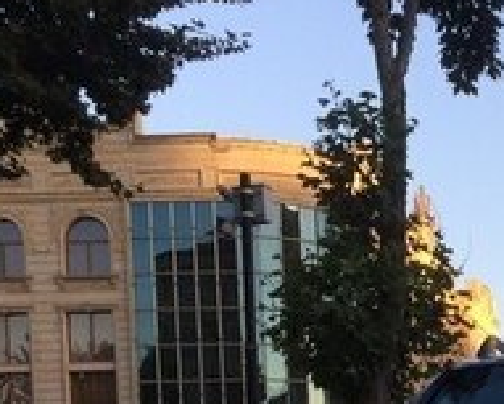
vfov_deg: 14.8
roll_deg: +1.3
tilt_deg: -2.0
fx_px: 1463
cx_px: 728
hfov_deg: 17.8
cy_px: 582
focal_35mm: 98
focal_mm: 4.15
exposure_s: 1/466
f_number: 2.2
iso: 32
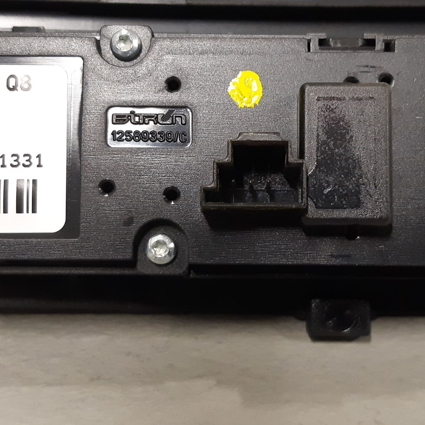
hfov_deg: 44.8
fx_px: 514
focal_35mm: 37
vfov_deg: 44.8
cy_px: 187
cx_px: 245
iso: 200
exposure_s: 1/50
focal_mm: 3.93
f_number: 1.7
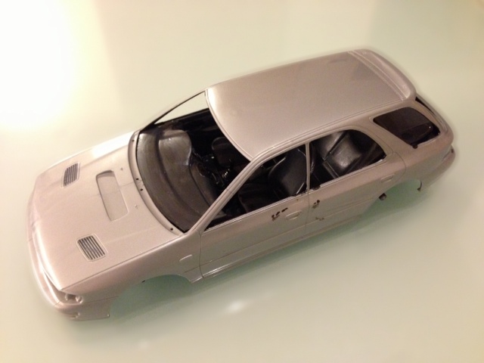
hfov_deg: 55.4
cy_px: 182
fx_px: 461
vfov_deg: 42.9
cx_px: 242
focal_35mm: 33
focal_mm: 4.13
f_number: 2.4
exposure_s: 1/15
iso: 500
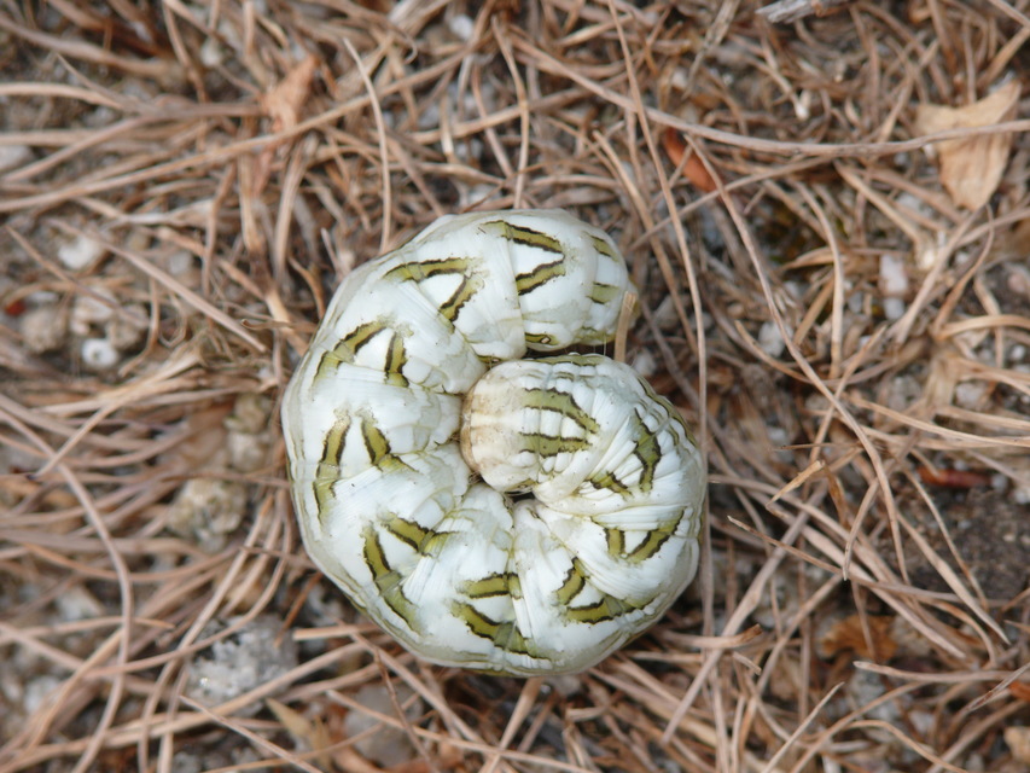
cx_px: 515
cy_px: 386
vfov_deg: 4.5
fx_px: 9821
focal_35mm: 330
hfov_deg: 6.0
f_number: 5.6
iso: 100
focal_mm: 69.9
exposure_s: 1/320
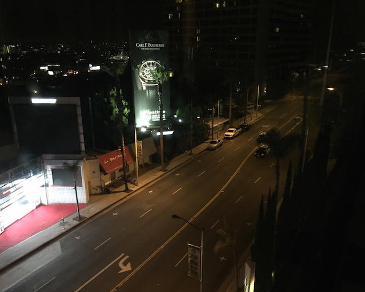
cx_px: 195
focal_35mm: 31
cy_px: 148
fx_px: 335
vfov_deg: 47.1
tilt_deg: -18.6
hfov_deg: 57.1
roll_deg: -0.4
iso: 800
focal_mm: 4.15
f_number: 2.2
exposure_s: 1/15
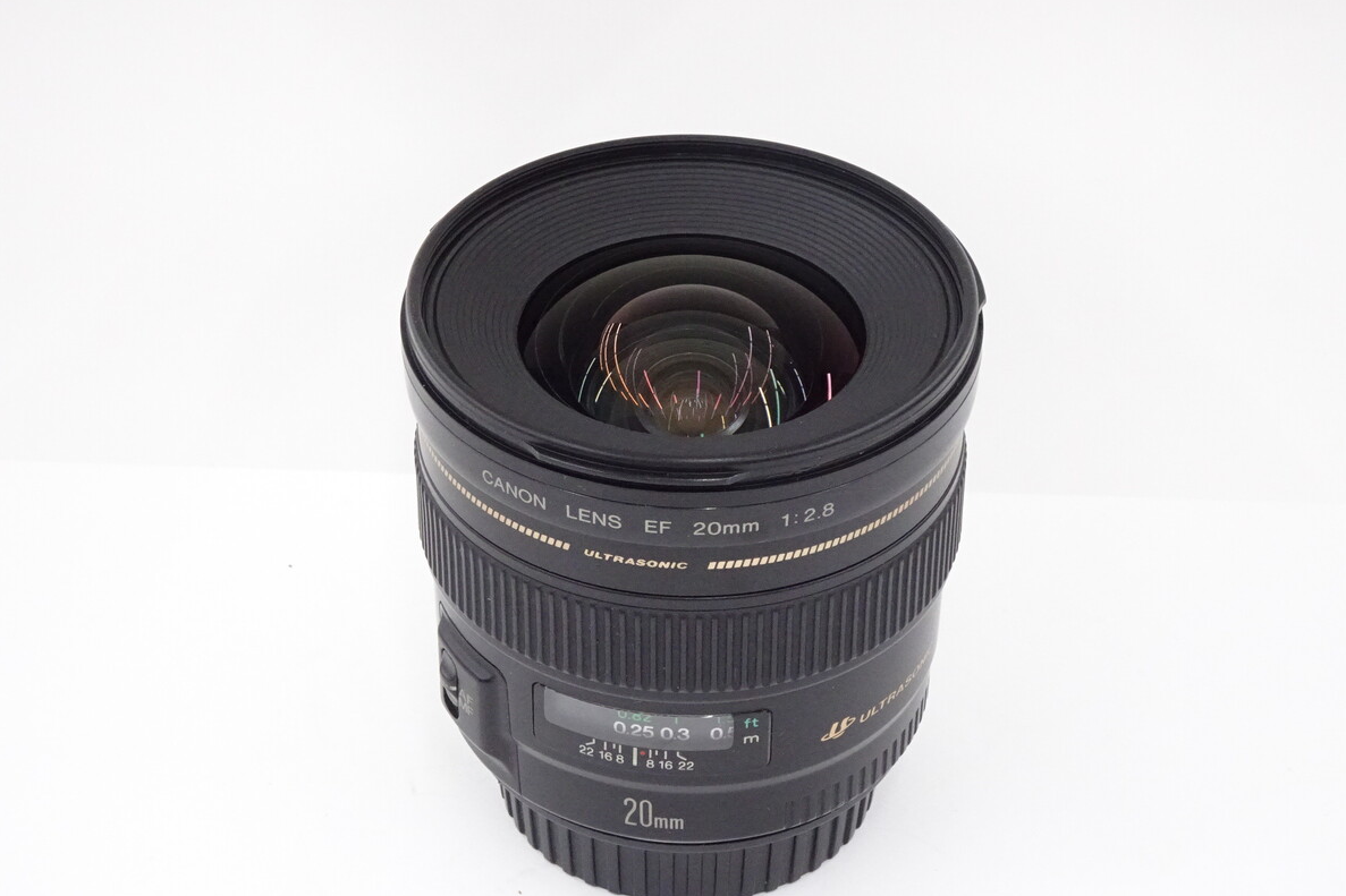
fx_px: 3065
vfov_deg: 16.6
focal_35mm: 82
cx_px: 677
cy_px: 458
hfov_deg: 24.8
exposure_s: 1/80
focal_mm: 13.26
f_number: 5
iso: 800
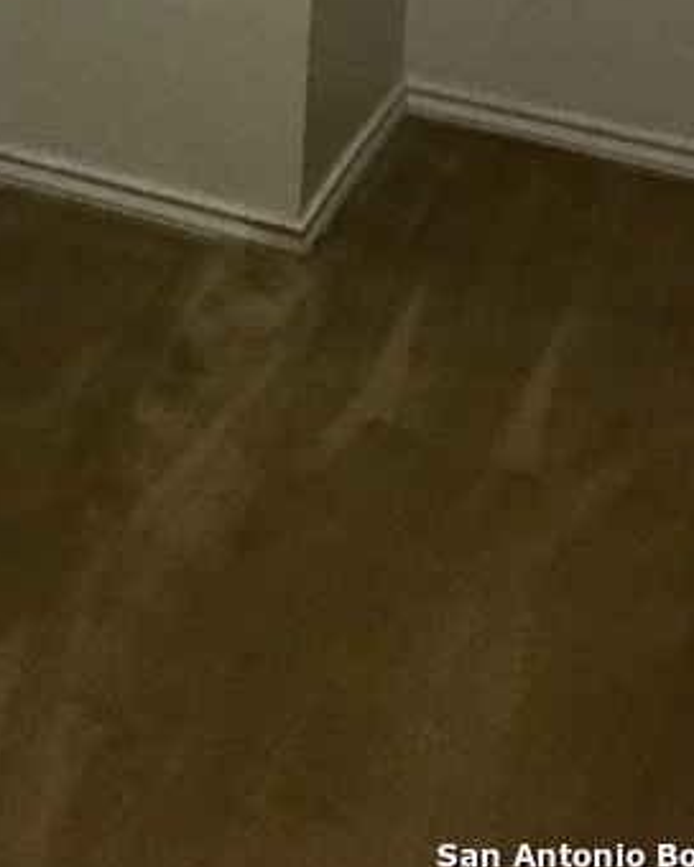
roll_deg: -0.4
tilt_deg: -11.1
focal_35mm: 90
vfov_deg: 18.4
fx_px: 2311
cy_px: -500
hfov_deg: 16.6
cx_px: -48
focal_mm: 4.15
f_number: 2.2
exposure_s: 1/17
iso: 200
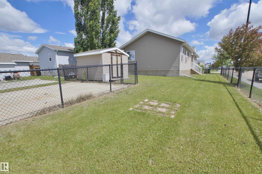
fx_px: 120
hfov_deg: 95.0
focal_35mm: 16
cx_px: 131
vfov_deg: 72.0
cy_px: 87
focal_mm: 11
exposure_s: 1/200
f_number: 18
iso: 400
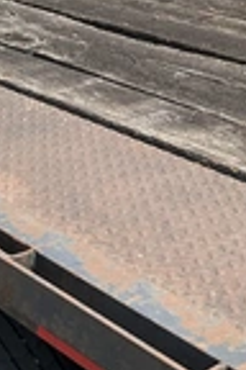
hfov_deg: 15.4
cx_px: -90
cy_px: 3
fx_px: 861
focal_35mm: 84
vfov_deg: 23.2
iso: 25
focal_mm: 3
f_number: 1.8
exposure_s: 1/1279
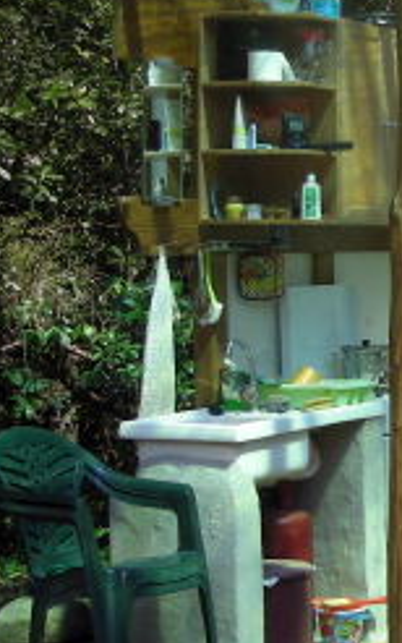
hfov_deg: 12.0
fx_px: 1716
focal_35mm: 98
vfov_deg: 21.2
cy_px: 284
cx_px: 775
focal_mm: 5.7
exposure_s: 1/417
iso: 50
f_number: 2.8
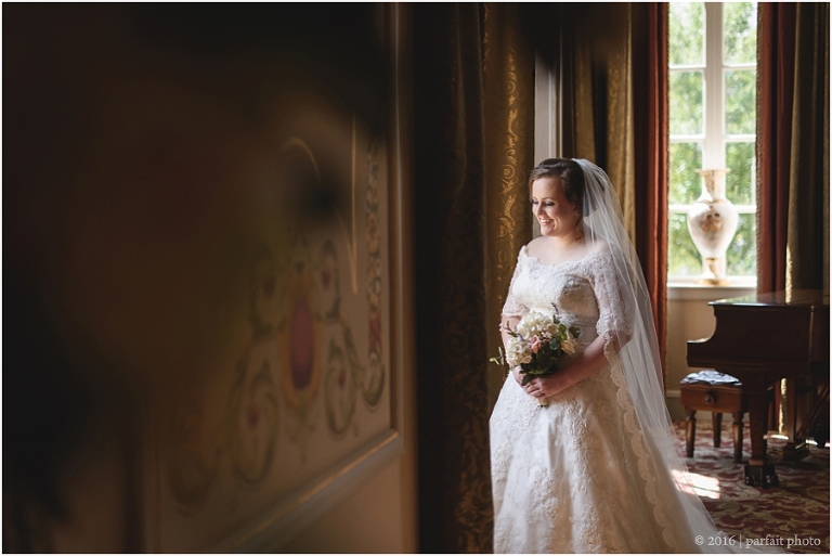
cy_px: 278
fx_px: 1156
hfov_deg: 39.6
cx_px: 416
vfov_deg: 27.0
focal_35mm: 50
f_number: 2
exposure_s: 1/2500
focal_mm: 50
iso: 800
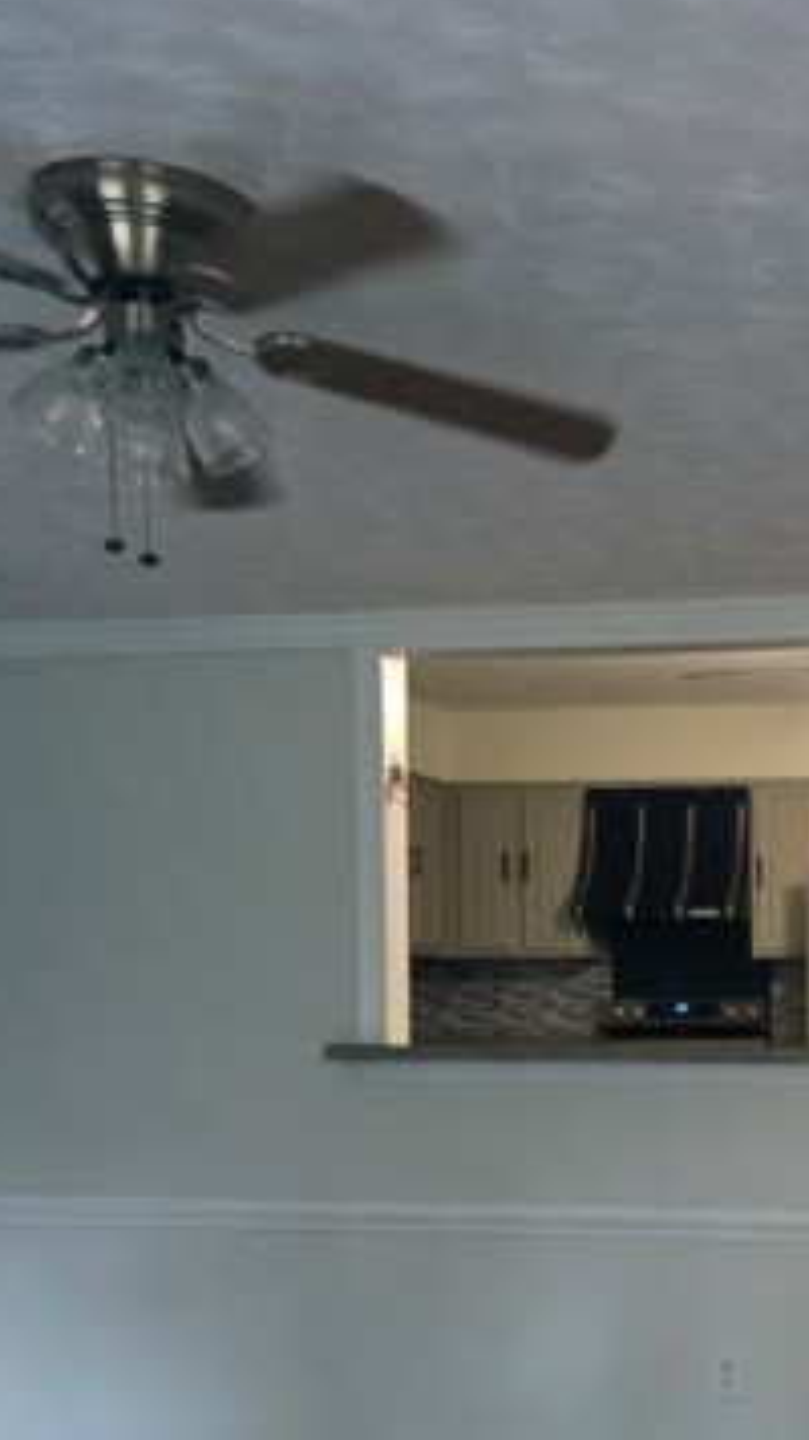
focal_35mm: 54
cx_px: 1011
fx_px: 2061
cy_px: 1197
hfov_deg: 20.5
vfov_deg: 36.9
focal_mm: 6.3
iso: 2500
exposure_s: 1/120
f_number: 1.7
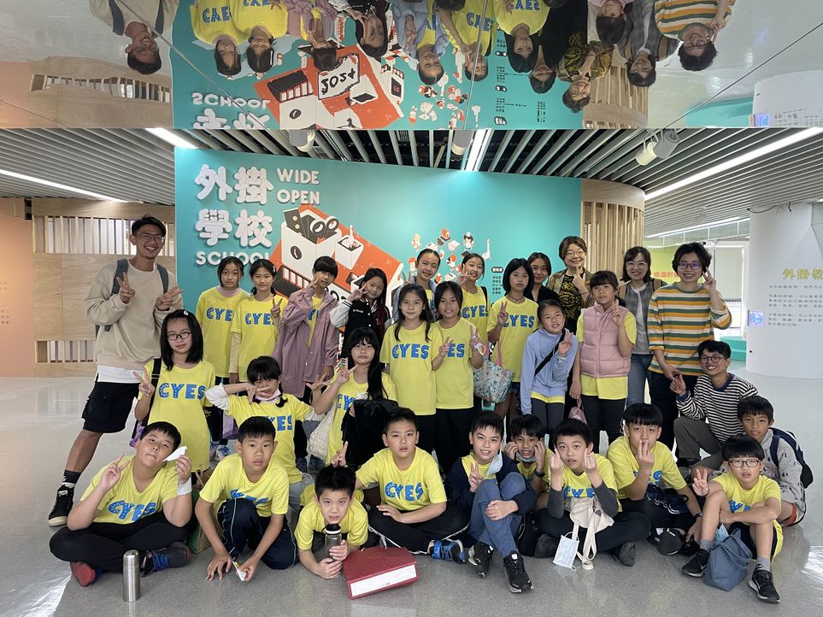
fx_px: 642
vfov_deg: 51.3
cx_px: 414
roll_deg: -0.1
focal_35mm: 27
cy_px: 316
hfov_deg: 65.3
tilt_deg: -2.6
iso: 80
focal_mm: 4.2
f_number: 1.6
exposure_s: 1/60
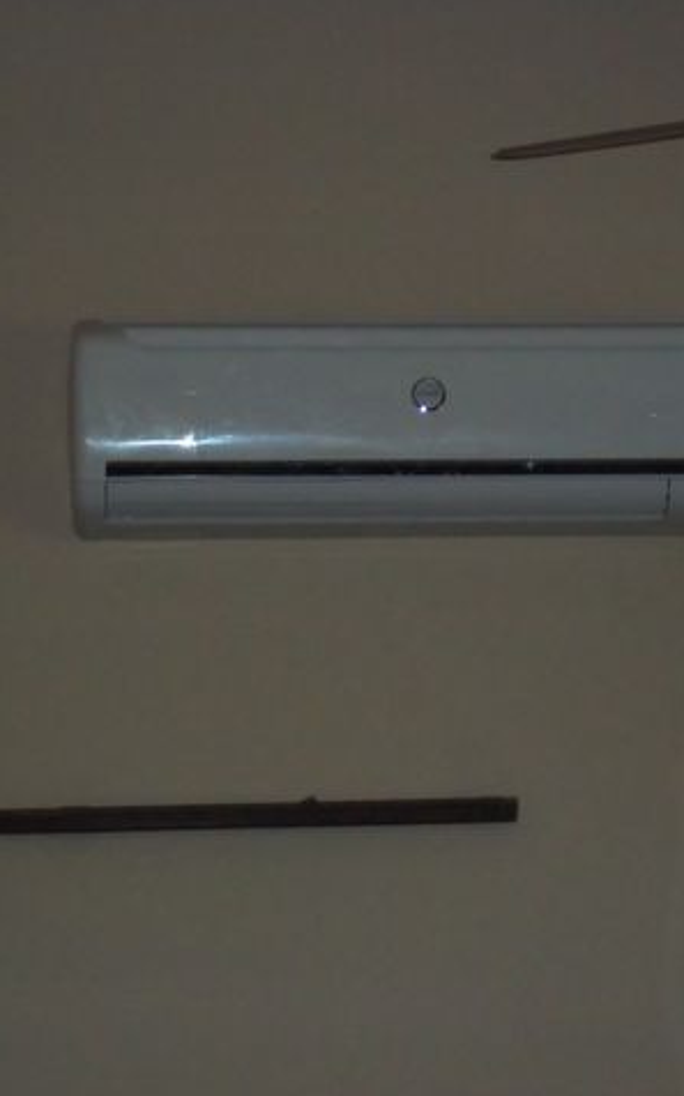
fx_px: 4599
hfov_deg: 8.5
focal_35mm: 154
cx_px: 398
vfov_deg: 13.6
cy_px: 546
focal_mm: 19.5
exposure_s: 1/60
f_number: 5.6
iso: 400
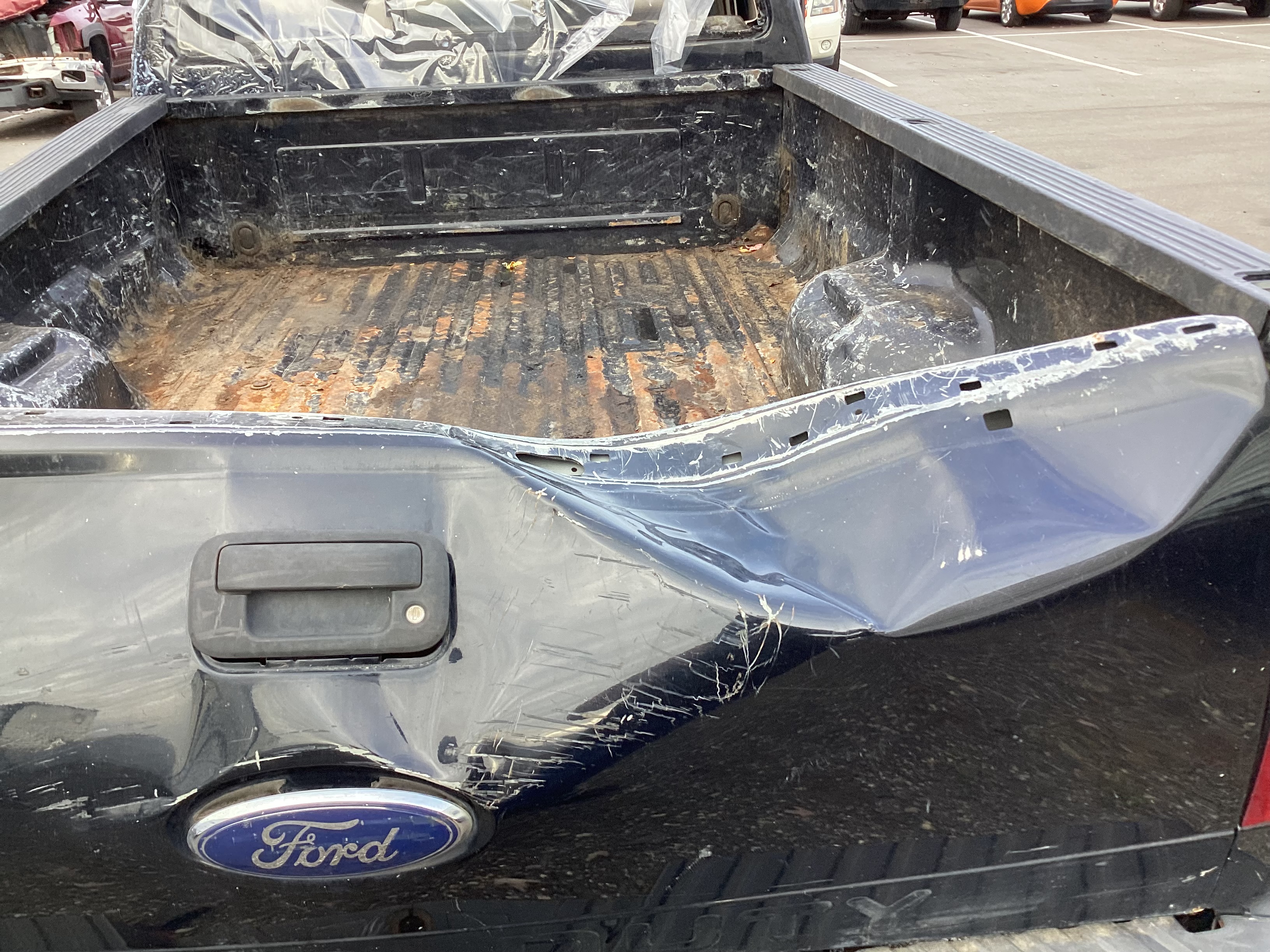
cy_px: 476
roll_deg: +2.2
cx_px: 635
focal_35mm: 31
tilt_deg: -25.7
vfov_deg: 45.4
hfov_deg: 58.4
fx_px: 1137
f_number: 2.4
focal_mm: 3.3
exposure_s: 1/100
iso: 40
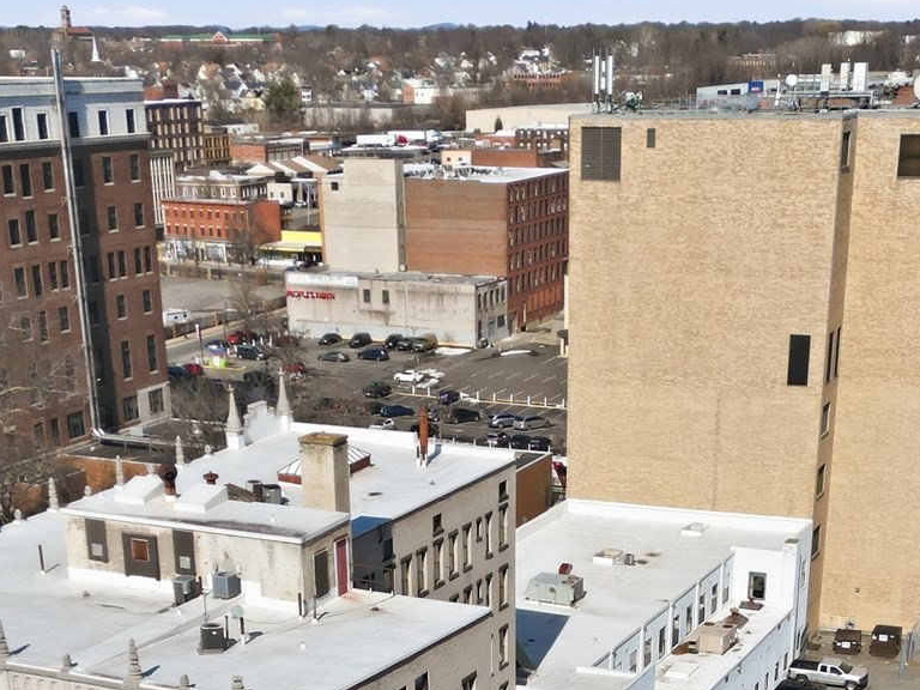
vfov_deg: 21.4
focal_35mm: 64
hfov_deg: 30.3
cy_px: 818
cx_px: 497
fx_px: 1701
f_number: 1.7
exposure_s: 1/6000
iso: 130
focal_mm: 6.7
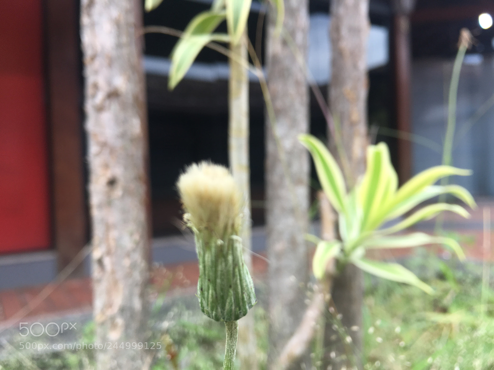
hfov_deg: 61.7
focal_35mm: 29
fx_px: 414
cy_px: 185
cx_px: 247
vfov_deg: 48.2
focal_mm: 4.15
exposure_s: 1/146
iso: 25
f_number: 2.2
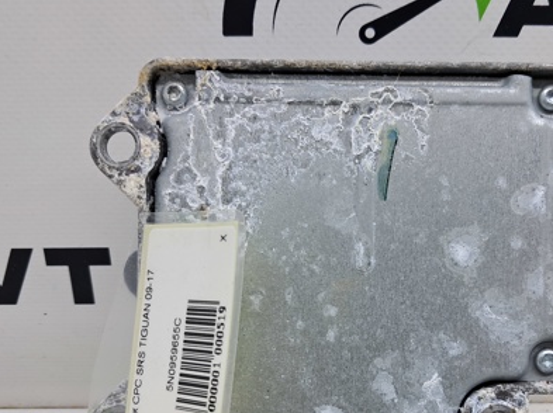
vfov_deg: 32.4
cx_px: 353
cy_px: 290
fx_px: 702
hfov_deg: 42.6
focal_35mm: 44
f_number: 1.8
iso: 50
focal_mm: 4
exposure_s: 1/50
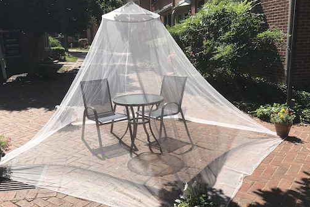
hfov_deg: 54.3
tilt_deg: -12.5
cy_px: 103
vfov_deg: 37.9
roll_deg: +2.1
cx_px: 135
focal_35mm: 35
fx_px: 301
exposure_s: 1/2179
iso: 20
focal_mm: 3.99
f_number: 1.8
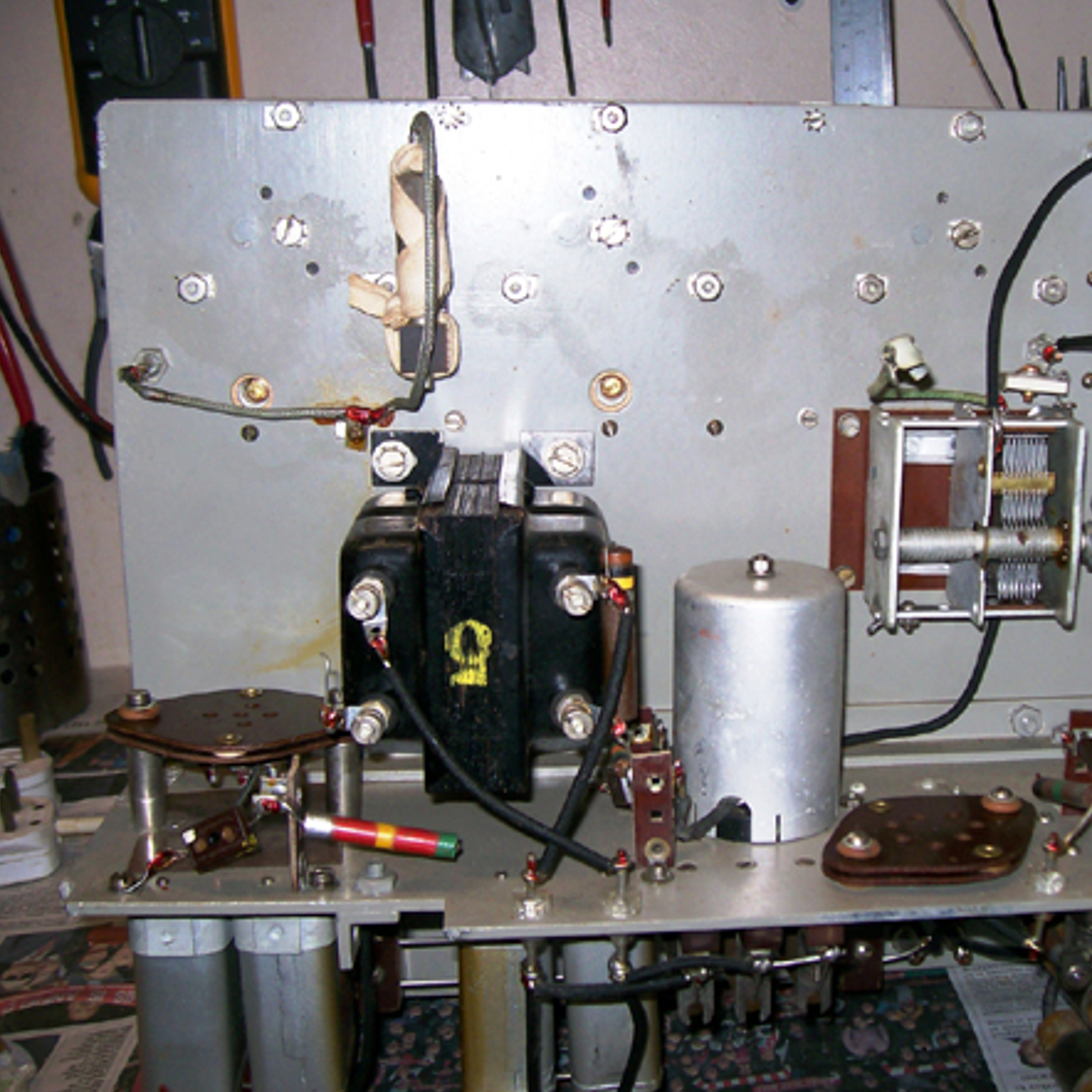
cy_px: 548
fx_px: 1499
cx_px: 712
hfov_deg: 39.6
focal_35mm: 42
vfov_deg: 40.0
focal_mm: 5.8
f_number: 2.8
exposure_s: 1/64
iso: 80
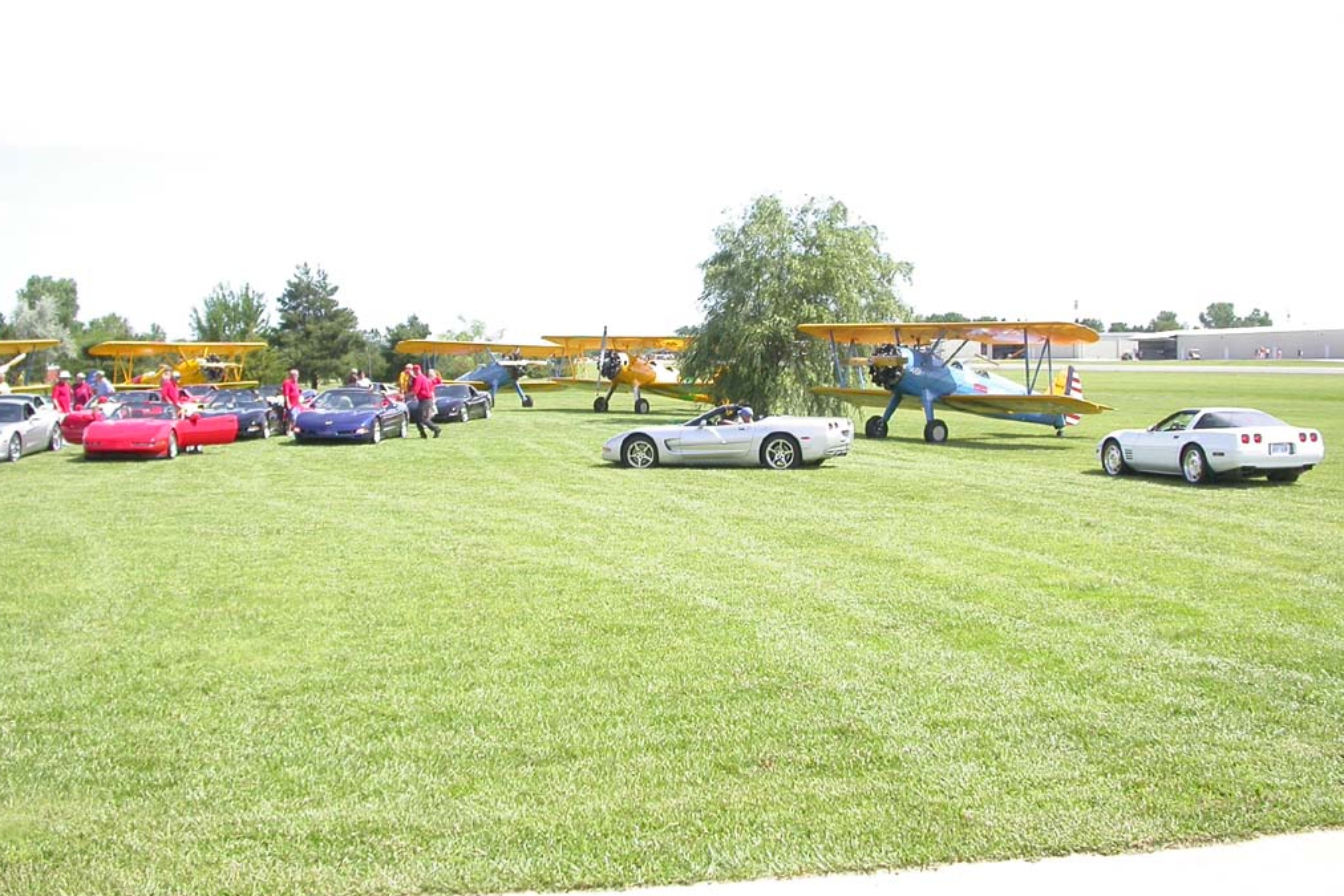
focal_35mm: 40
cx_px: 665
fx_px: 1493
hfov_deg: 48.5
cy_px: 438
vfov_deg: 33.4
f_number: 2.6
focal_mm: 7.85
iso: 100
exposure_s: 1/1000
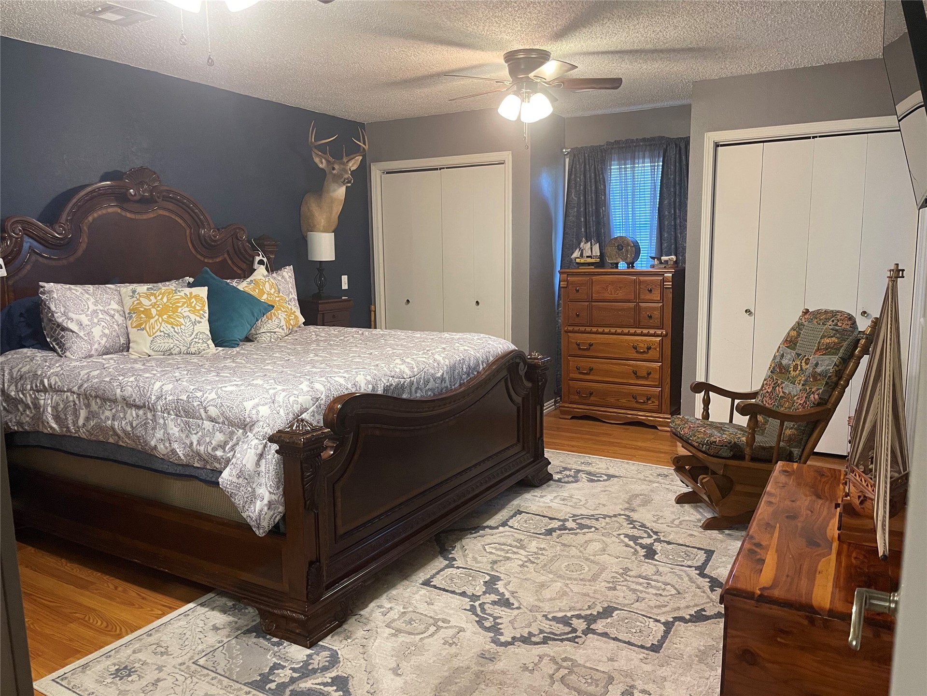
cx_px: 464
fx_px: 669
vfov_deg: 54.9
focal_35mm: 25
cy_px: 348
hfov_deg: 69.4
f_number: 1.6
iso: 400
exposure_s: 1/60
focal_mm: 5.1
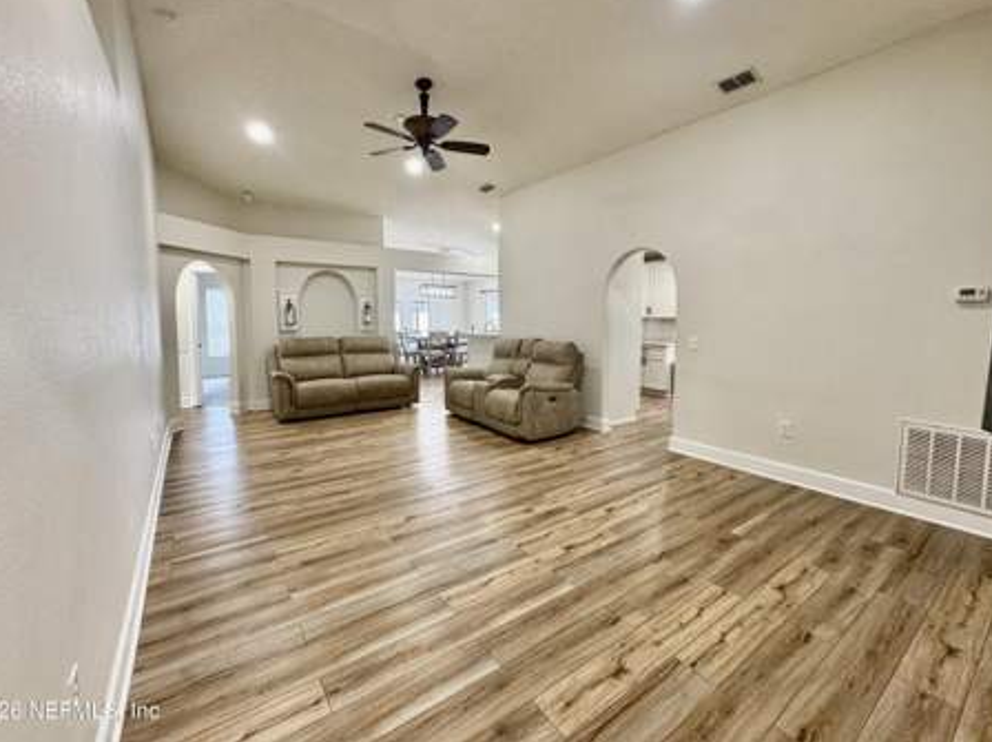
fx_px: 429
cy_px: 347
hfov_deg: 98.2
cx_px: 485
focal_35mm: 15
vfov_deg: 81.5
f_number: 2.2
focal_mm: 2.22
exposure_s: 1/60
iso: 250
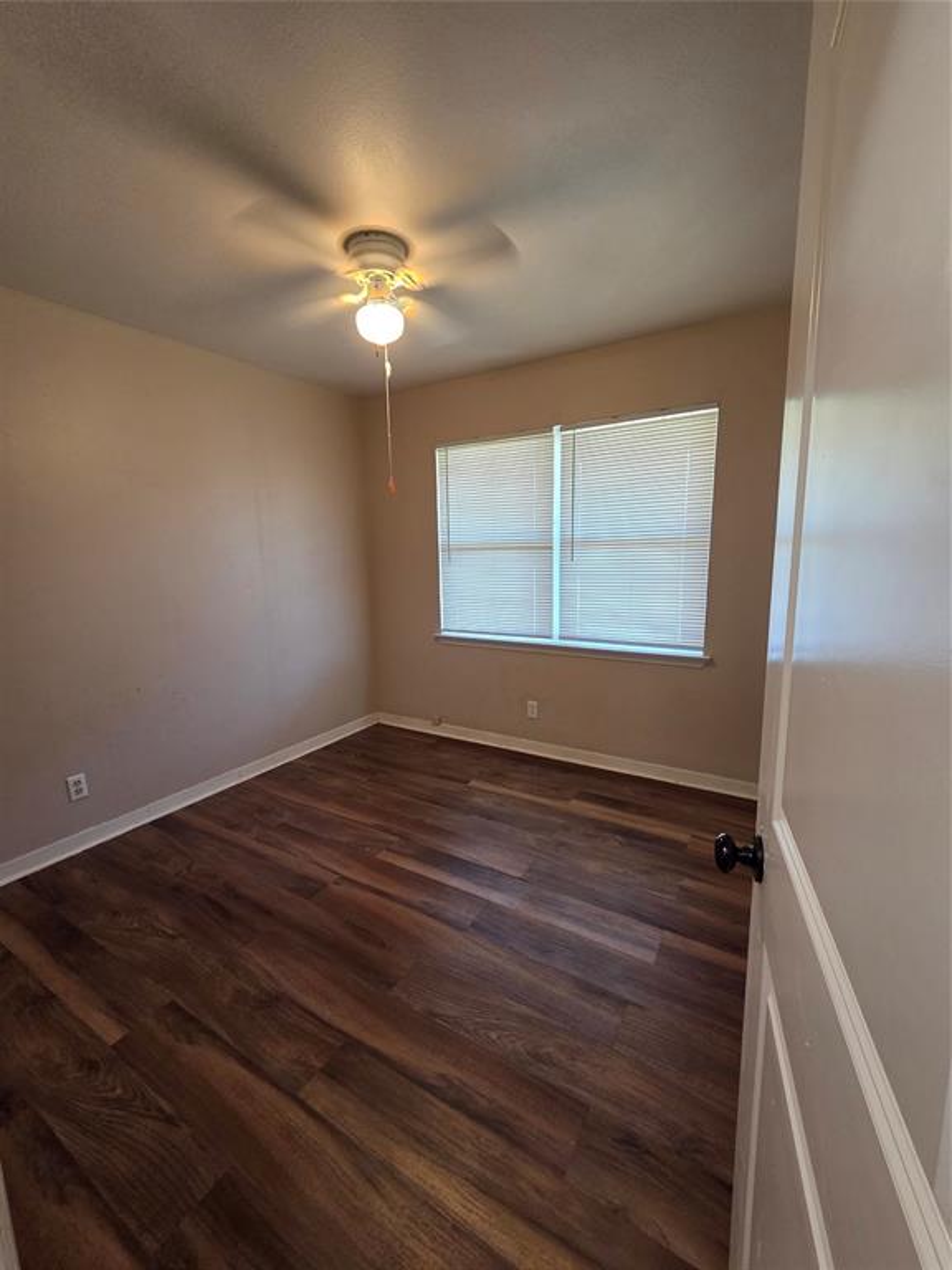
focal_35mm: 13
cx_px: 476
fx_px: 477
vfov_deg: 106.2
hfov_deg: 89.9
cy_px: 635
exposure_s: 1/60
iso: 250
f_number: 2.2
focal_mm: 2.2
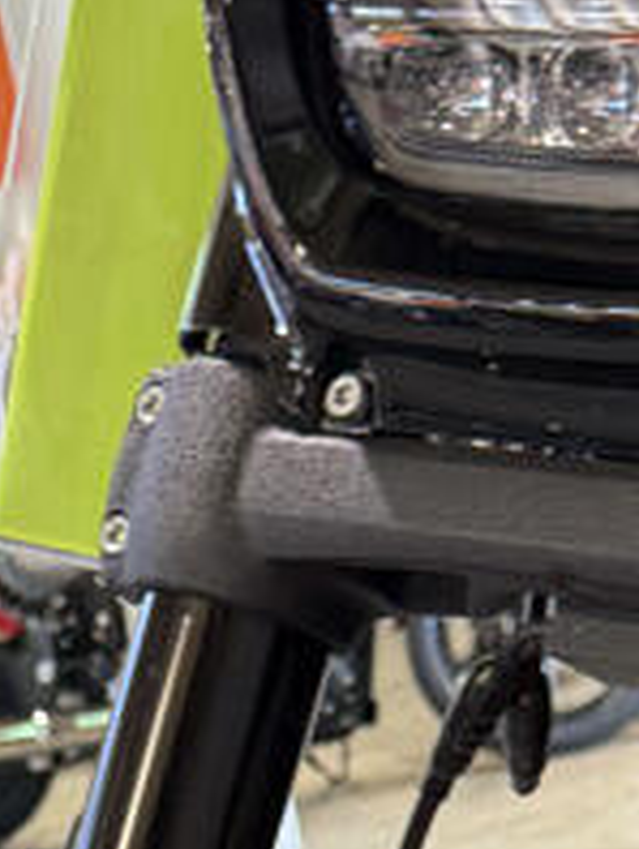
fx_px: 3045
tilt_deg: -12.5
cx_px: 232
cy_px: 1329
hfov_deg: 12.0
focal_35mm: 124
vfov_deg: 14.6
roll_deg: +12.2
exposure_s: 1/60
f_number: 1.78
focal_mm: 6.76
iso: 160
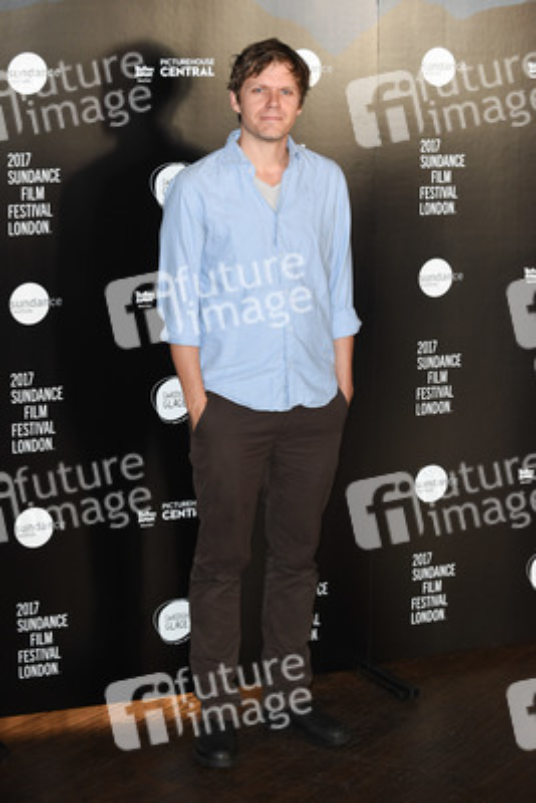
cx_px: 268
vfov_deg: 25.4
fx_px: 1785
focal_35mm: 80
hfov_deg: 17.1
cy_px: 402
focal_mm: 80
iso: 1600
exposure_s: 1/250
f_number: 4
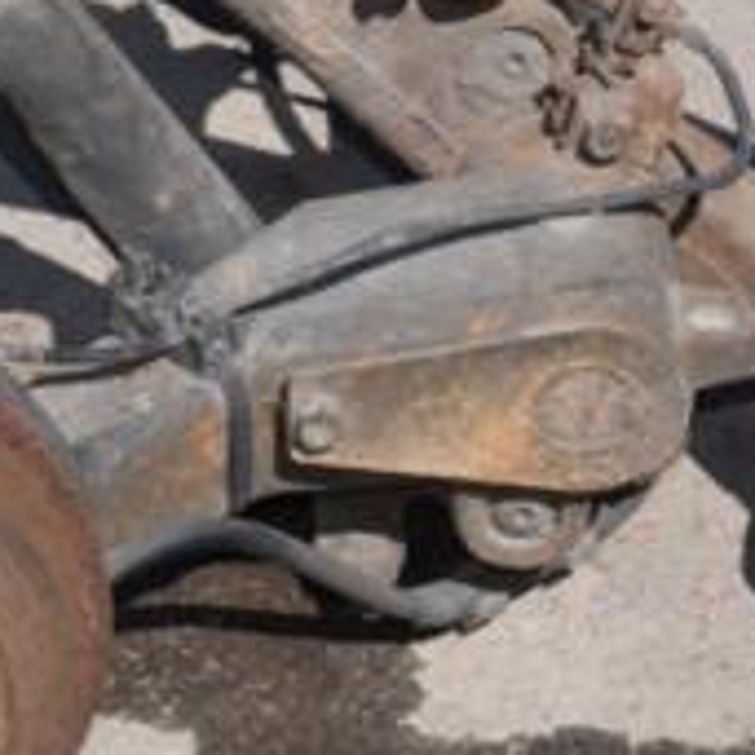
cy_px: 225
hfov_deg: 6.7
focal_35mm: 260
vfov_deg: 6.7
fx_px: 6416
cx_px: 238
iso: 800
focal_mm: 58
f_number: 29
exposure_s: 1/200
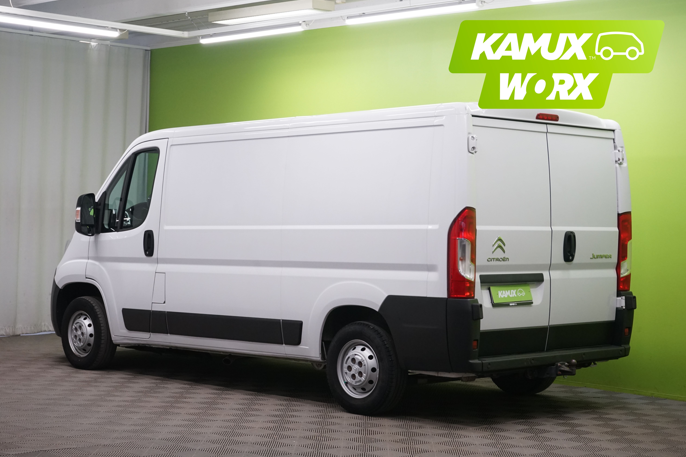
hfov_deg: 29.7
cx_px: 348
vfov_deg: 20.0
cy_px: 227
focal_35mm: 68
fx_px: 1296
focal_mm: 67
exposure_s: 1/25
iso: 2000
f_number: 9
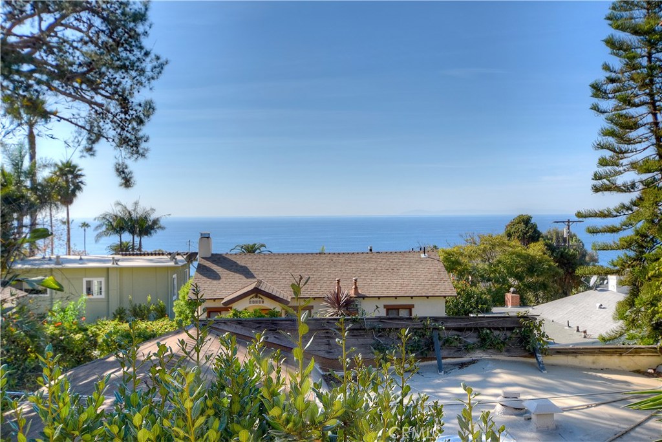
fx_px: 662
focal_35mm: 36
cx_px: 331
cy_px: 221
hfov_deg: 53.1
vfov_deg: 36.9
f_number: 8
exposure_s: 1/1600
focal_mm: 24
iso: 200
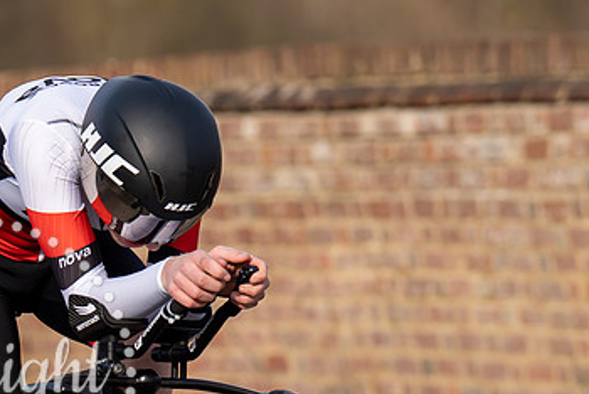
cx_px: 164
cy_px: 233
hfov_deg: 2.8
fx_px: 12117
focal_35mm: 740
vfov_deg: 1.9
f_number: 4
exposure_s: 1/800
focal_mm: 178
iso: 100
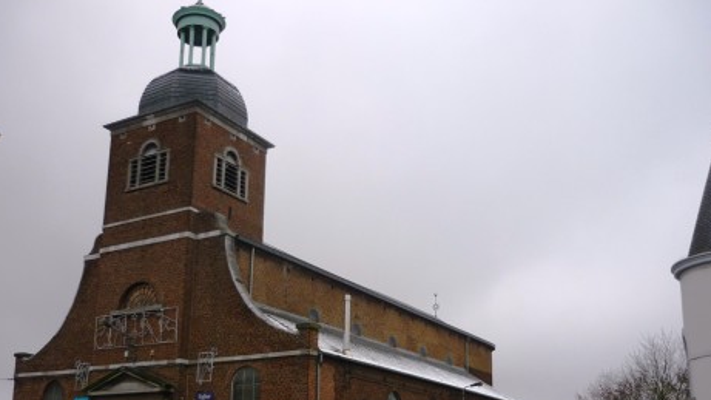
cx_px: 342
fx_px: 735
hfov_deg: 51.6
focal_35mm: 39
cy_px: 286
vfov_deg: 30.0
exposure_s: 1/160
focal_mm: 5.5
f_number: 2.8
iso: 100
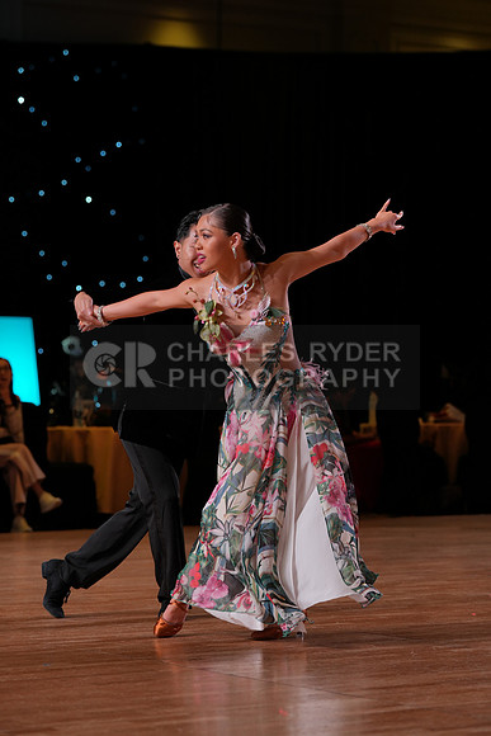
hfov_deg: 12.9
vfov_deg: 19.3
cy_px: 368
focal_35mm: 106
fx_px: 2167
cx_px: 246
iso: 500
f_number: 4
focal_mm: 106
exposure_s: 1/400
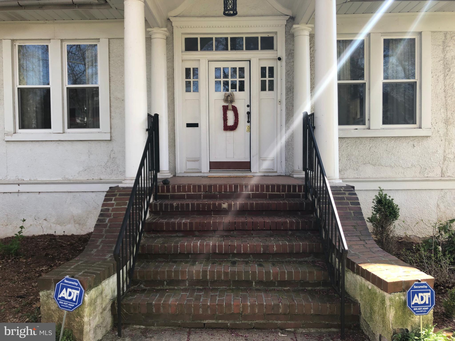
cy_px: 170
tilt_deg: -2.5
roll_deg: +1.0
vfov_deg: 49.7
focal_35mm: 28
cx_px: 228
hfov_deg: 63.4
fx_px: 368
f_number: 1.8
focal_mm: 3.99
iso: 20
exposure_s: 1/251
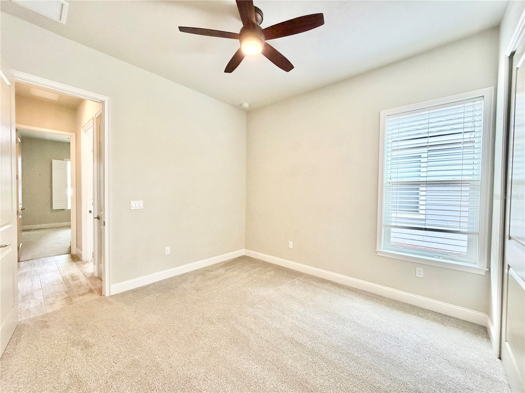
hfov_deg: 102.1
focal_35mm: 14
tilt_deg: -2.0
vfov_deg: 85.7
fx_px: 212
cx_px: 262
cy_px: 196
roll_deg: -0.2
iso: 320
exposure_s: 1/120
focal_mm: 2.22
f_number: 2.2
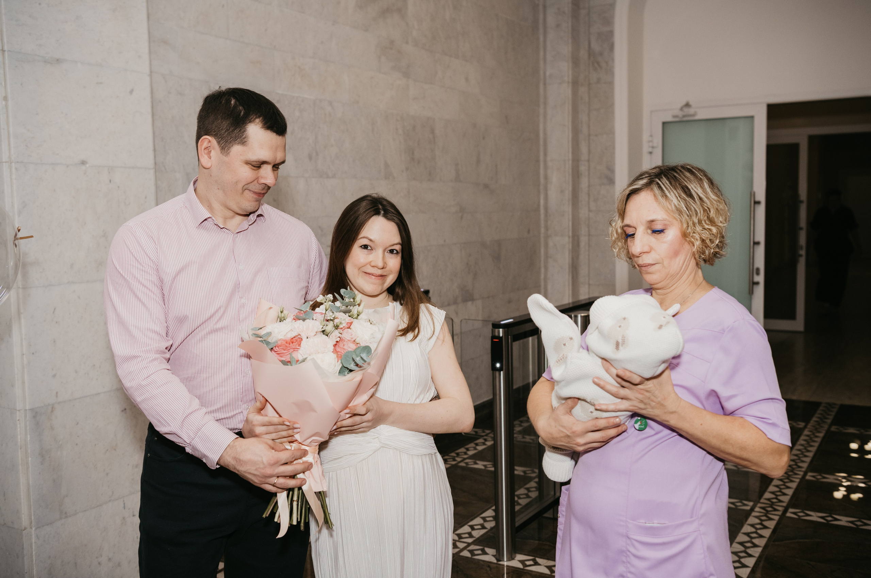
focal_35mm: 37
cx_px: 438
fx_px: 883
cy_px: 286
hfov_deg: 52.5
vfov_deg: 36.2
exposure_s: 1/160
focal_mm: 35
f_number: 4
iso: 500
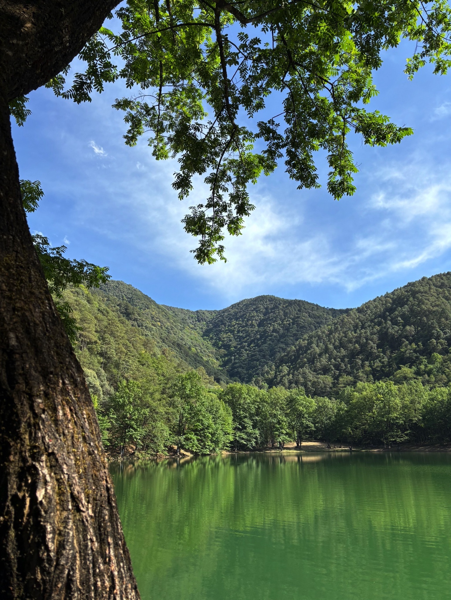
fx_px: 451
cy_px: 300
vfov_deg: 67.3
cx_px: 226
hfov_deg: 53.1
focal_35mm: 26
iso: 50
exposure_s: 1/2193
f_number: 1.6
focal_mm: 5.96
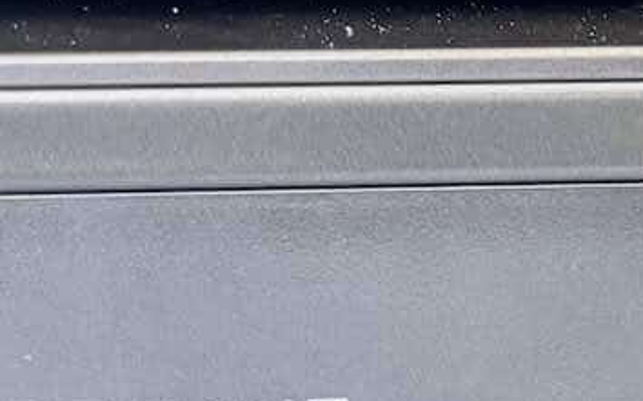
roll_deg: +0.1
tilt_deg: -27.4
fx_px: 2015
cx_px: 1337
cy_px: 731
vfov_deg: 10.6
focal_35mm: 115
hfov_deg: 14.6
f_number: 1.78
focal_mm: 6.76
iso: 400
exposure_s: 1/49
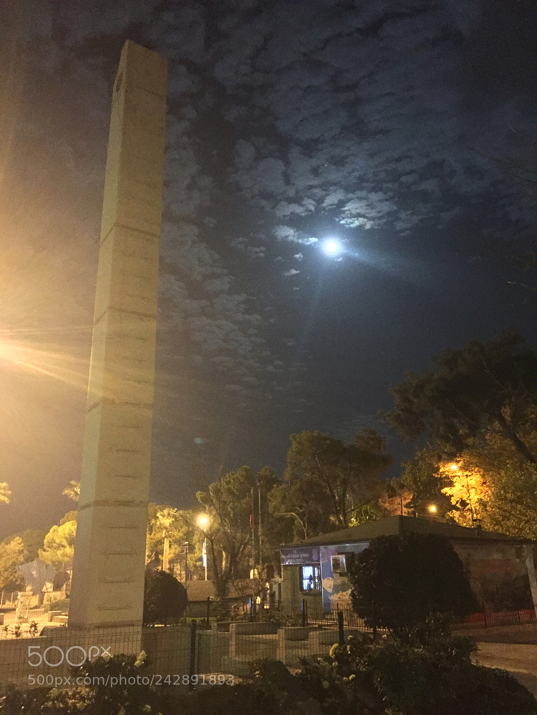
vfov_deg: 61.7
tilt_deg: +21.2
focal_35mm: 29
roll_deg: -0.1
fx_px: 600
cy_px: 358
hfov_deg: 48.2
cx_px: 268
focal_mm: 4.15
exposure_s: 1/17
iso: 1250
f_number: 2.2
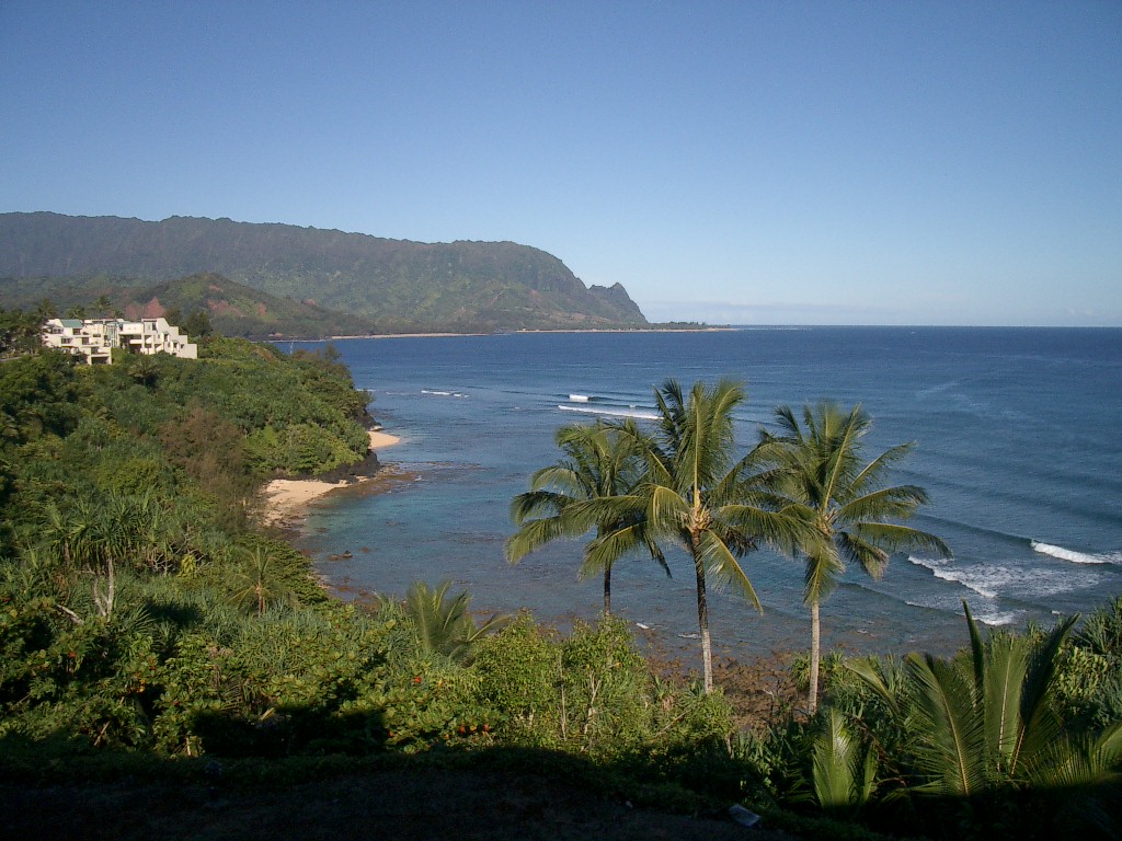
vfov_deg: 40.7
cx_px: 561
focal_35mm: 35
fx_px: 1134
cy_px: 420
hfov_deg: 52.6
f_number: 4.3
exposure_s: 1/1250
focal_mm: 5.8
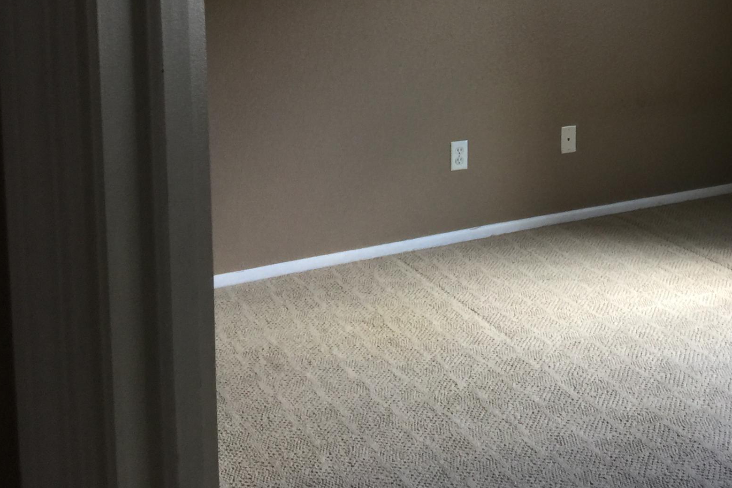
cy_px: 3
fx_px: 1179
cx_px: 668
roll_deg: -1.5
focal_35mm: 58
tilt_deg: -6.5
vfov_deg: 22.5
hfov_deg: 32.6
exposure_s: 1/15
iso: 50
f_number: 2.2
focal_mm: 4.15
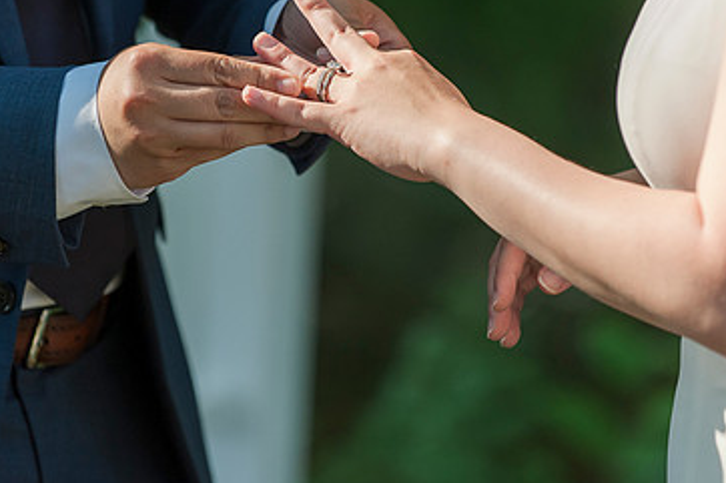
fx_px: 5160
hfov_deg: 8.0
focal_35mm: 256
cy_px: 120
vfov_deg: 5.4
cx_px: 271
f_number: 3.5
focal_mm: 160
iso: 800
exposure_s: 1/1600
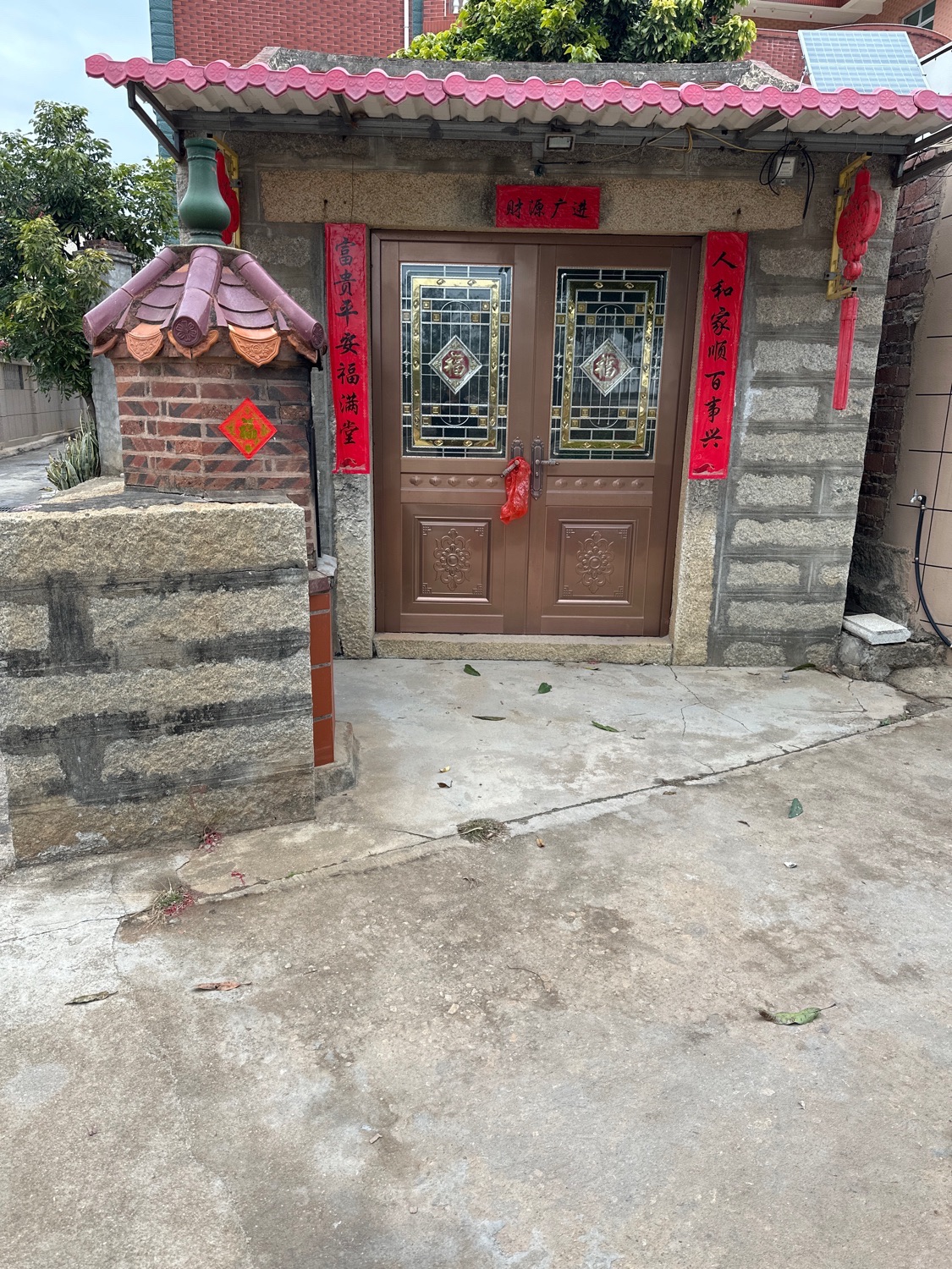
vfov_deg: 71.6
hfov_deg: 56.8
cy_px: 634
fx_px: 880
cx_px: 476
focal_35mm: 24
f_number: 1.78
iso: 50
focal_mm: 6.86
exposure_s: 1/121
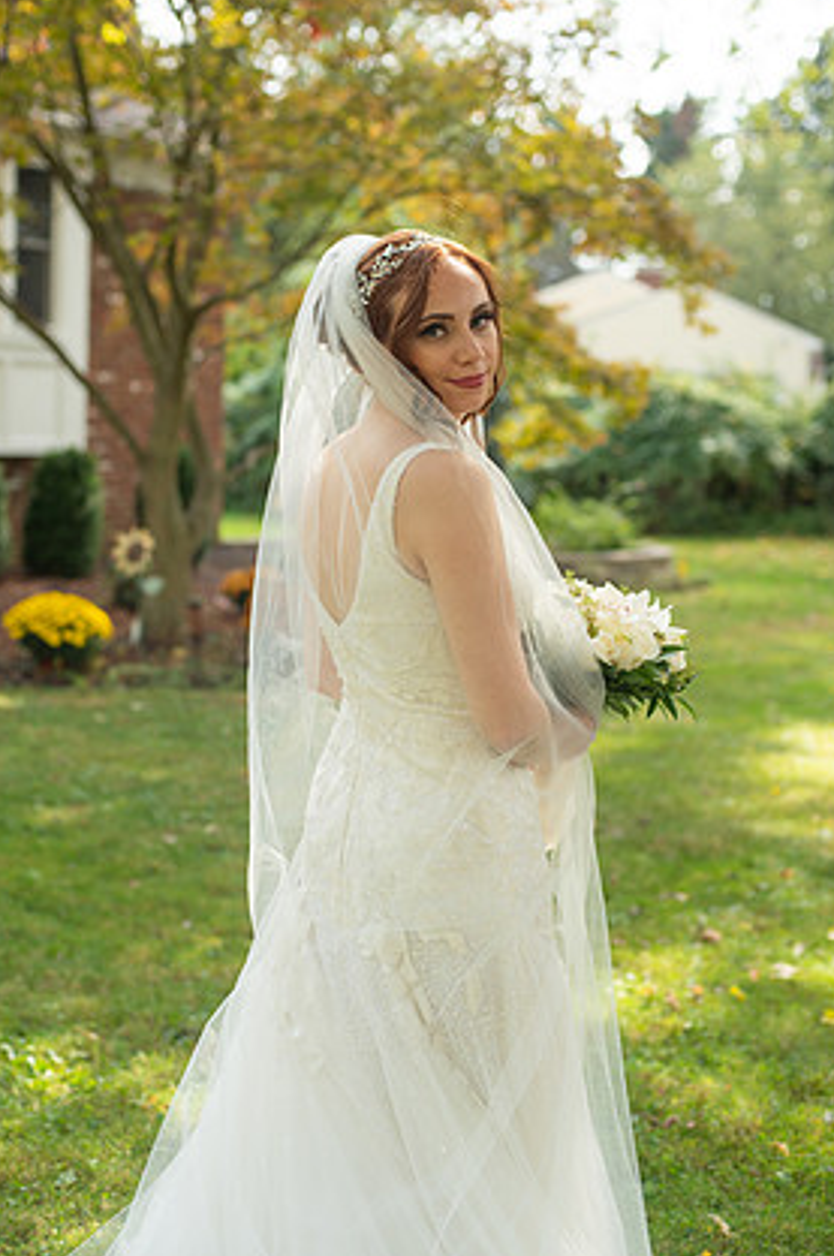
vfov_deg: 36.9
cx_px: 411
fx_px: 1881
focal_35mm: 54
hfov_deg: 25.0
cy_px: 605
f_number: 3.2
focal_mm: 50
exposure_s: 1/1600
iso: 320
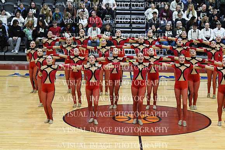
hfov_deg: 17.5
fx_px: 731
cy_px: 75
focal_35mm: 117
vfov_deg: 11.7
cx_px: 112
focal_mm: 78
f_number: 2.8
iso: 3200
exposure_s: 1/400
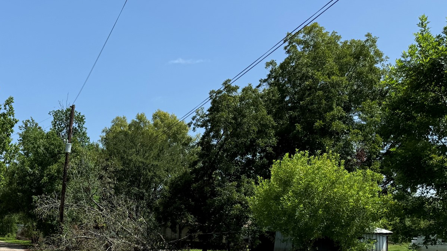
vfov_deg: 24.9
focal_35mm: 45
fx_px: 533
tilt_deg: -3.3
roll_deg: -0.8
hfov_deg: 43.9
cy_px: 268
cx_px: 107
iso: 80
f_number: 1.78
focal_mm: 6.76
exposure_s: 1/5348
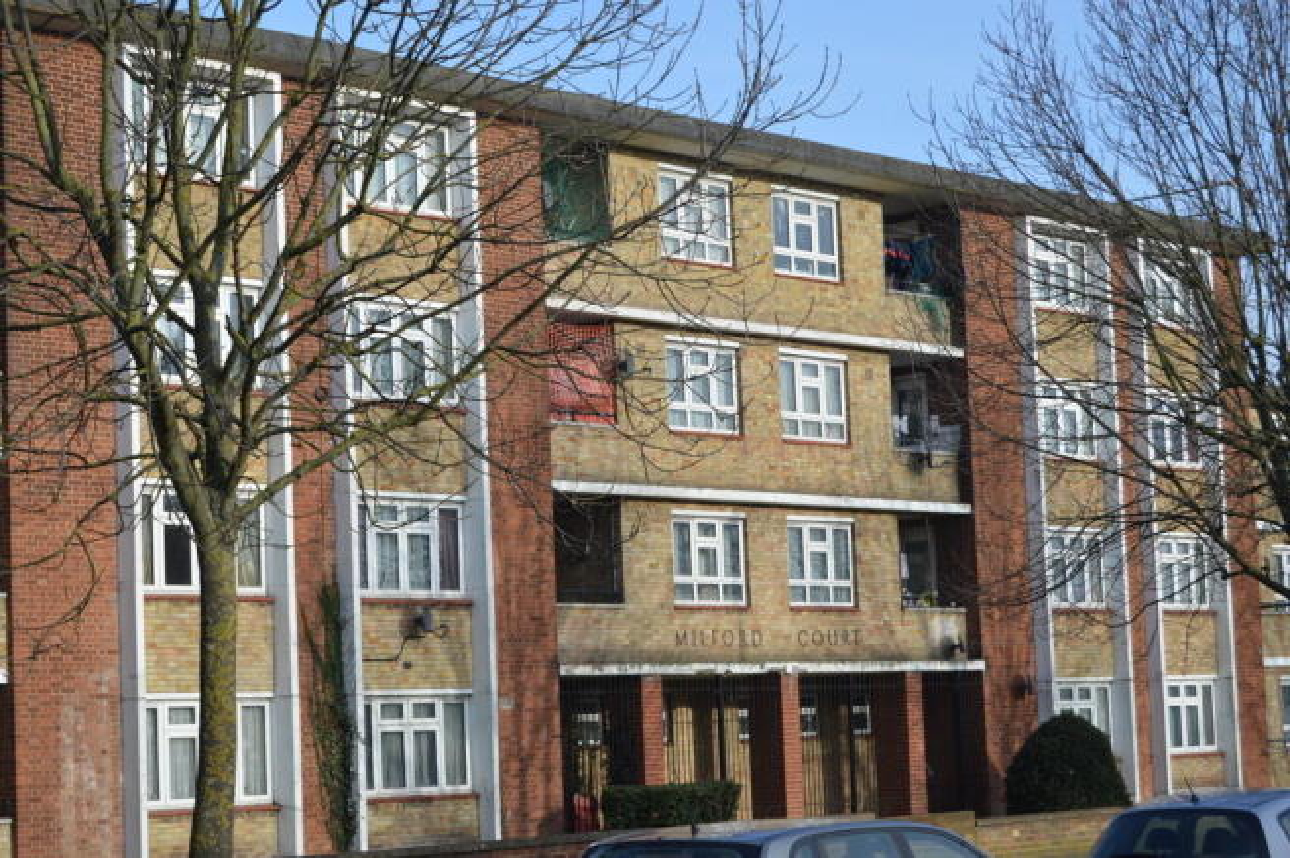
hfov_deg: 24.6
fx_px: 2953
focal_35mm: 82
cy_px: 429
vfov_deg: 16.5
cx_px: 645
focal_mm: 55
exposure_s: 1/200
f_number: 7.1
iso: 100
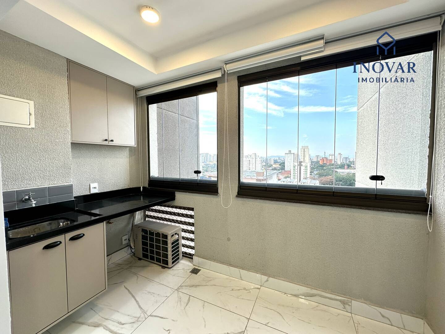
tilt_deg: -2.4
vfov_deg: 85.7
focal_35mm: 14
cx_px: 222
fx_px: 180
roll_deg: +0.7
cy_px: 167
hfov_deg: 102.1
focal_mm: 2.22
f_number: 2.2
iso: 64
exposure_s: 1/120
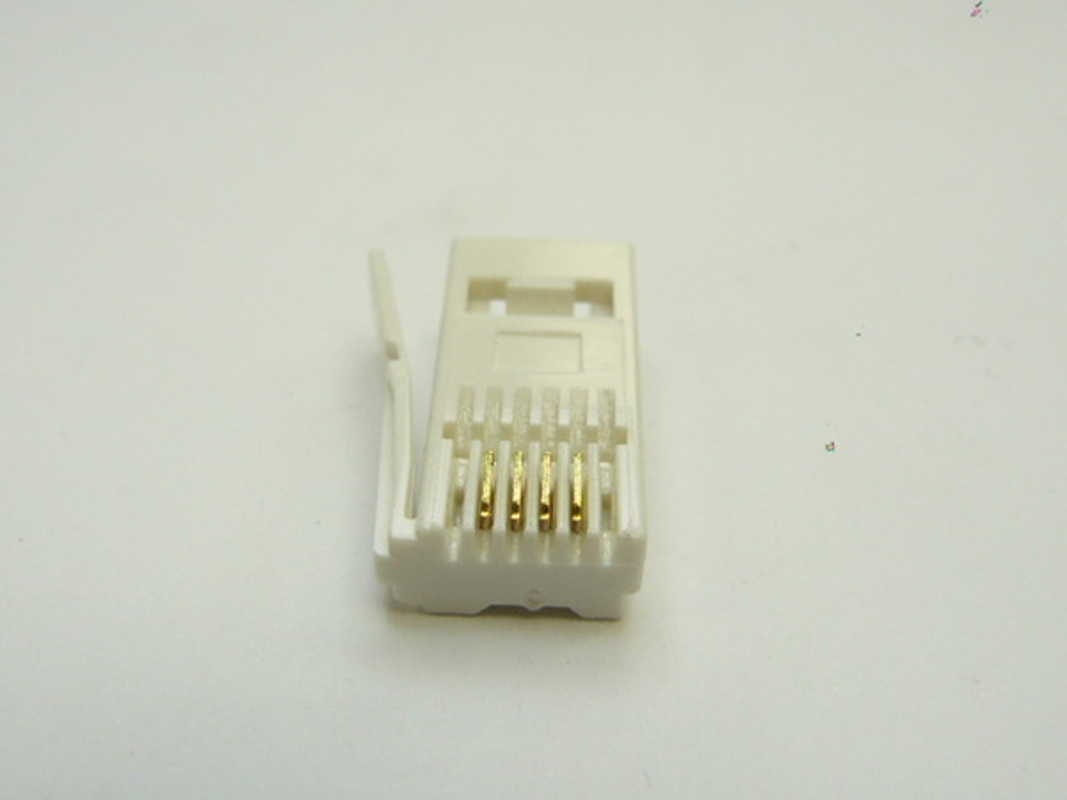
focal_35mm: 44
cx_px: 534
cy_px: 400
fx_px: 1356
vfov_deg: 32.9
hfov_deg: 42.9
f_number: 2.8
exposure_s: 1/60
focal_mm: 6
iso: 100
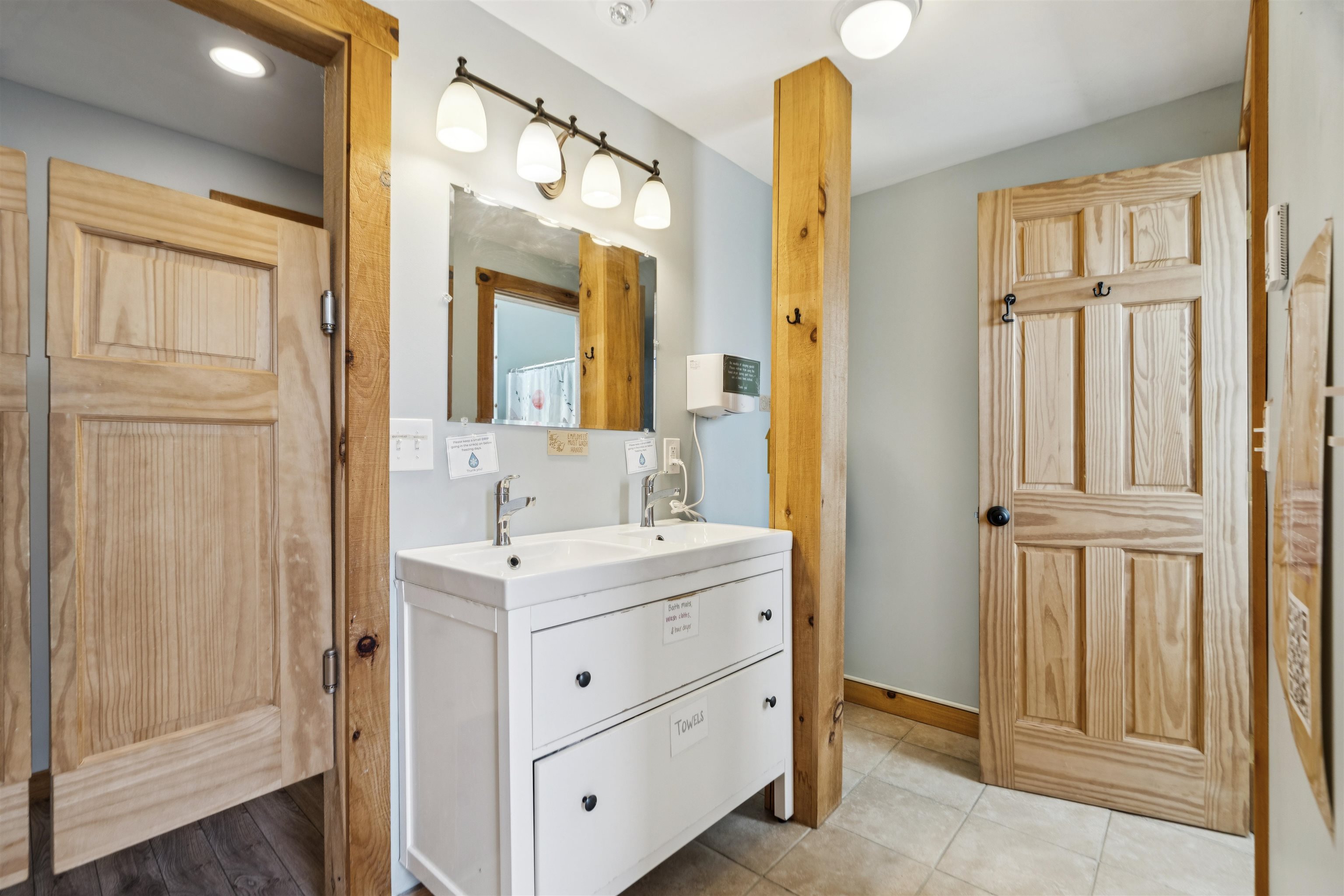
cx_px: 672
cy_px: 448
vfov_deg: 73.7
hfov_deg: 96.7
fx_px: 597
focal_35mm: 16
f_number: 7.1
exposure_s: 1/13
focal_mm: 16
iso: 400
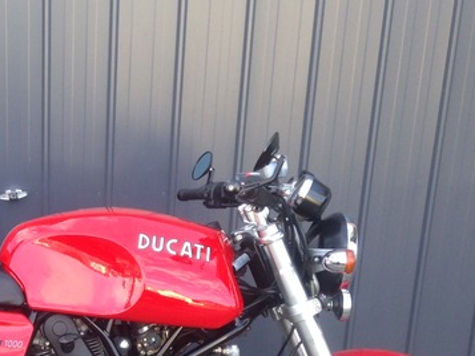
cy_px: 369
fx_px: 1016
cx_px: 25
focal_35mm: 74
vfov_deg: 19.3
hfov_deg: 25.3
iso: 64
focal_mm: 4.12
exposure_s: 1/120
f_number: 2.4
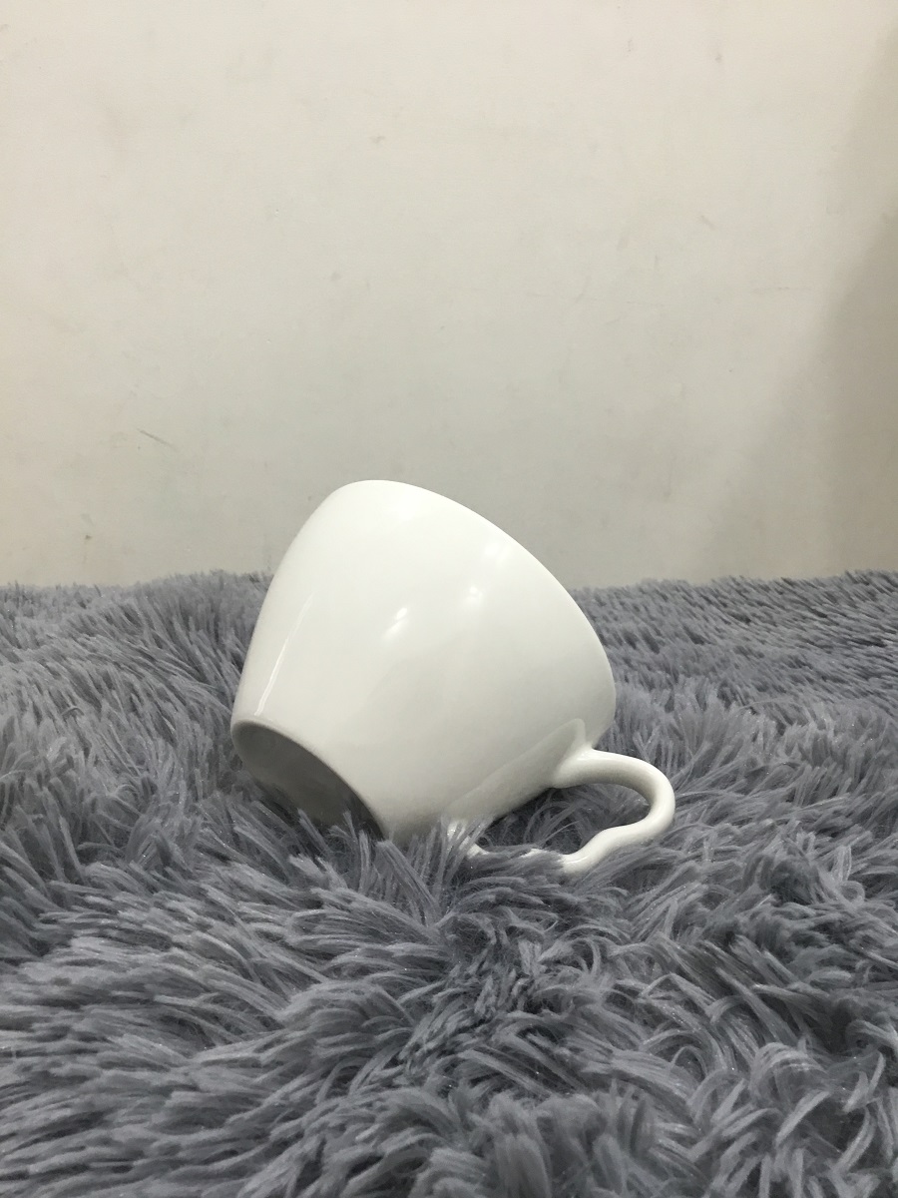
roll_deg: +0.6
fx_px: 1072
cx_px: 449
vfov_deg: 58.4
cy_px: 599
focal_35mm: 31
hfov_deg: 45.4
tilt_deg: -14.0
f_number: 2.4
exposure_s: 1/33
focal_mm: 3.3
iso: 100
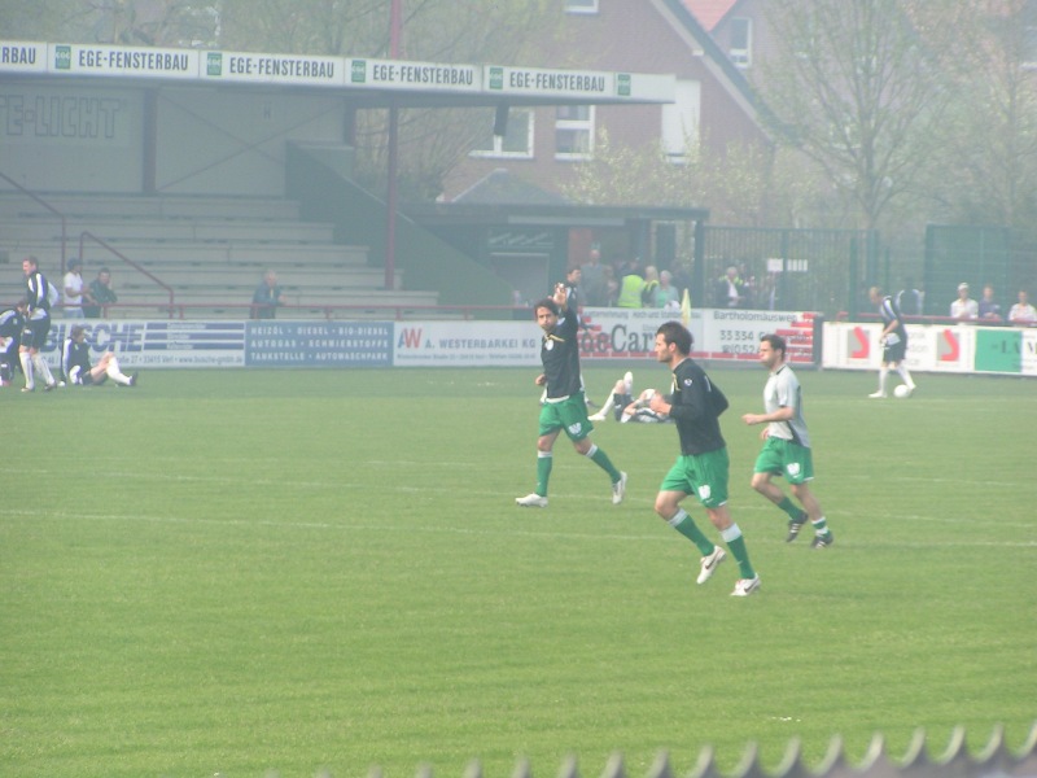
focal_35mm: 247
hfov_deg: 8.0
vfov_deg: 6.0
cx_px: 518
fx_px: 7399
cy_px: 389
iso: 50
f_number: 4.5
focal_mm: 37.8
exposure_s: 1/400
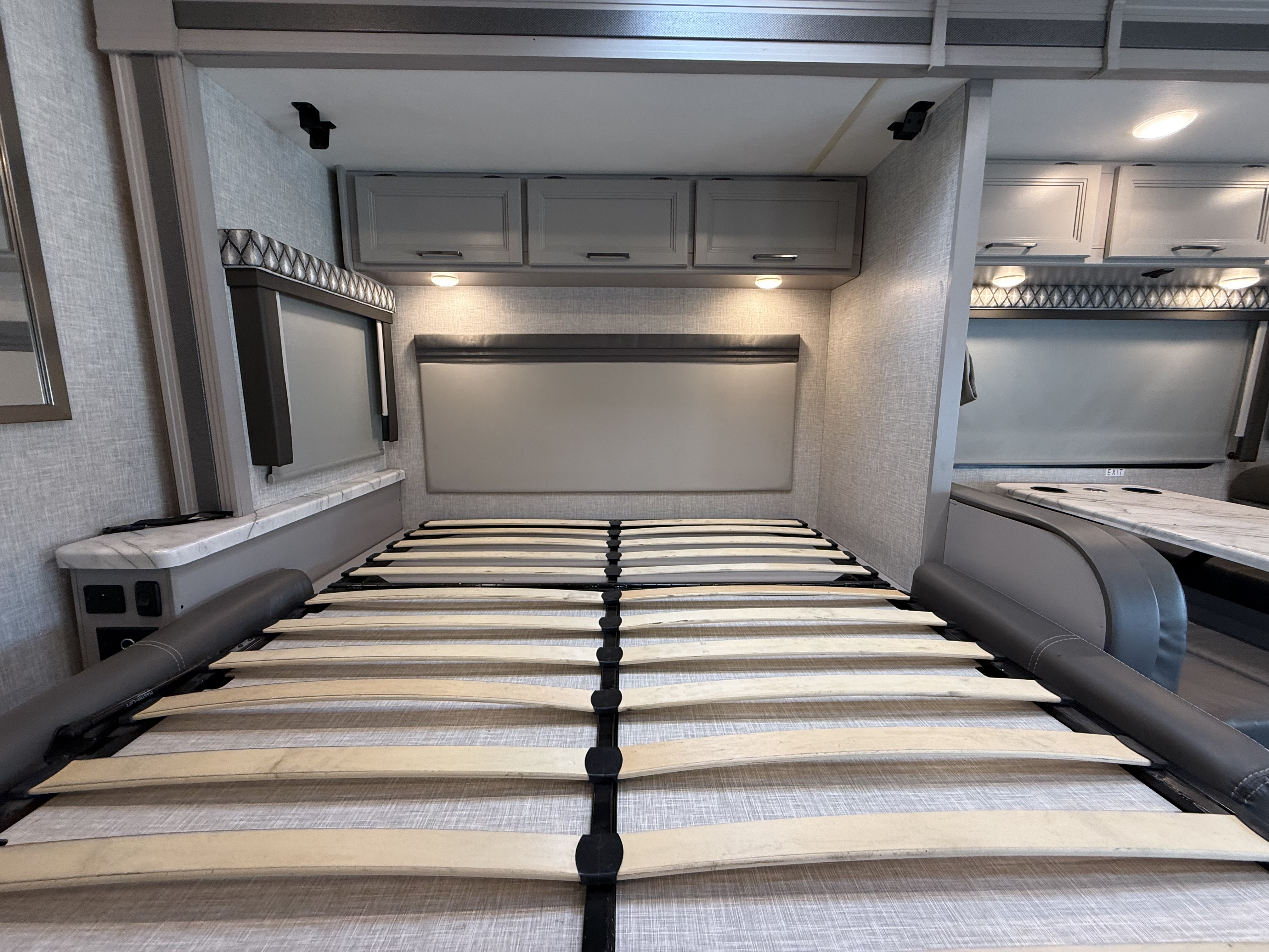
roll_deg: -0.8
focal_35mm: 14
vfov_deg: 85.7
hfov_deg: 102.1
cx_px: 634
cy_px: 476
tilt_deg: -10.3
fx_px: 513
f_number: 2.2
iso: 160
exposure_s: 1/99
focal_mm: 2.22
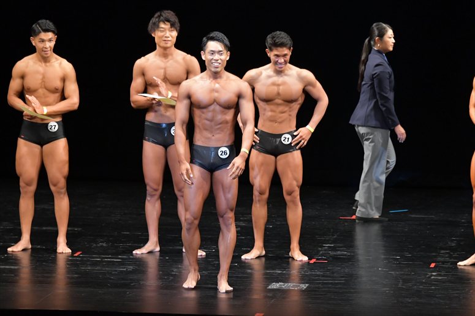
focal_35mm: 240
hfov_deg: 8.6
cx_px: 238
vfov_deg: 5.7
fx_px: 3165
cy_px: 158
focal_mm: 160
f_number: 5.6
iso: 4000
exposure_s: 1/400
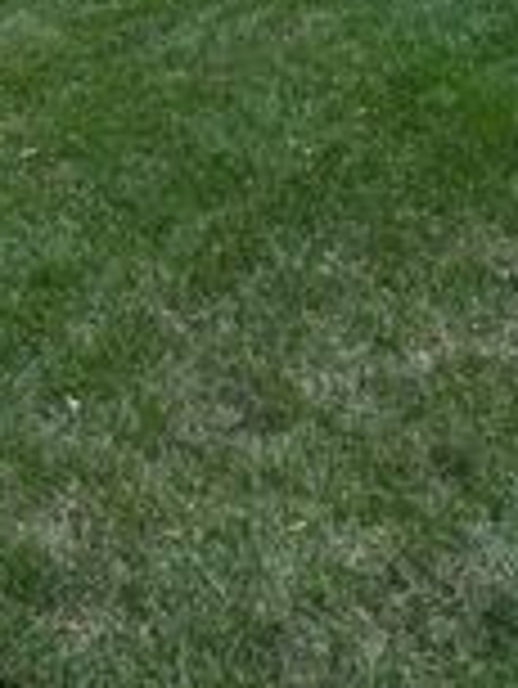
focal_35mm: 113
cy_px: -690
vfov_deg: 14.4
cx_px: -586
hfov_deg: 11.5
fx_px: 2251
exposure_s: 1/60
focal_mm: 5.96
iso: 80
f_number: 1.6
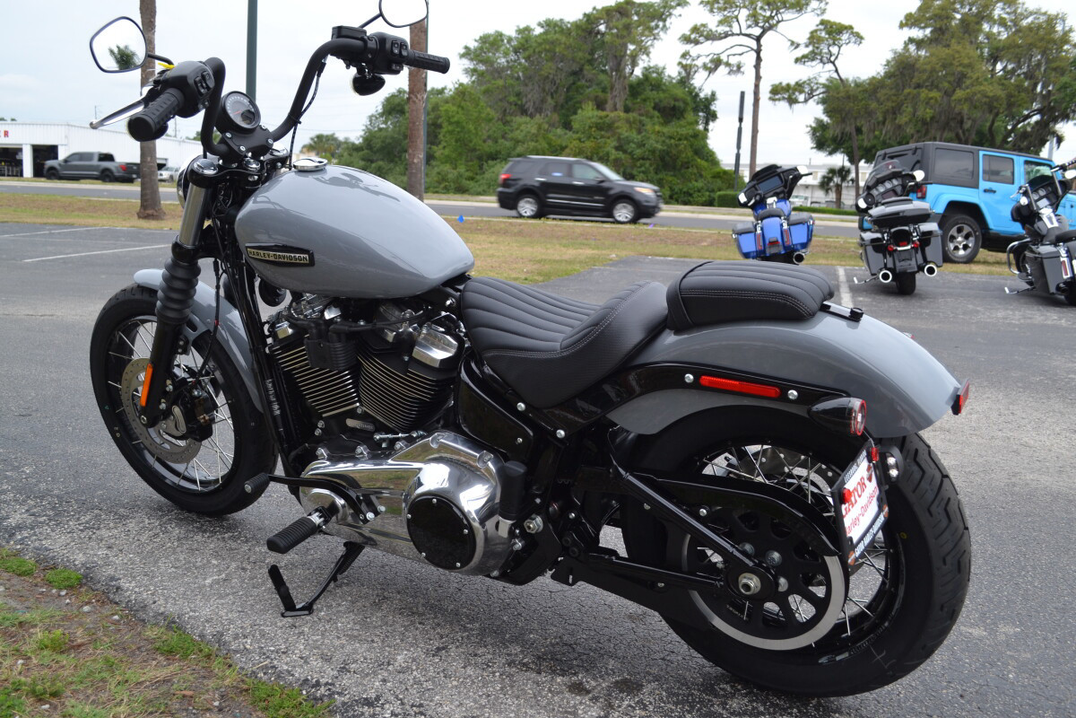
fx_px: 986
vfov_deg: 40.0
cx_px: 538
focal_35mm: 33
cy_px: 359
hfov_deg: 57.2
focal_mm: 22
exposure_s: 1/125
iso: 160
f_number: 5.6
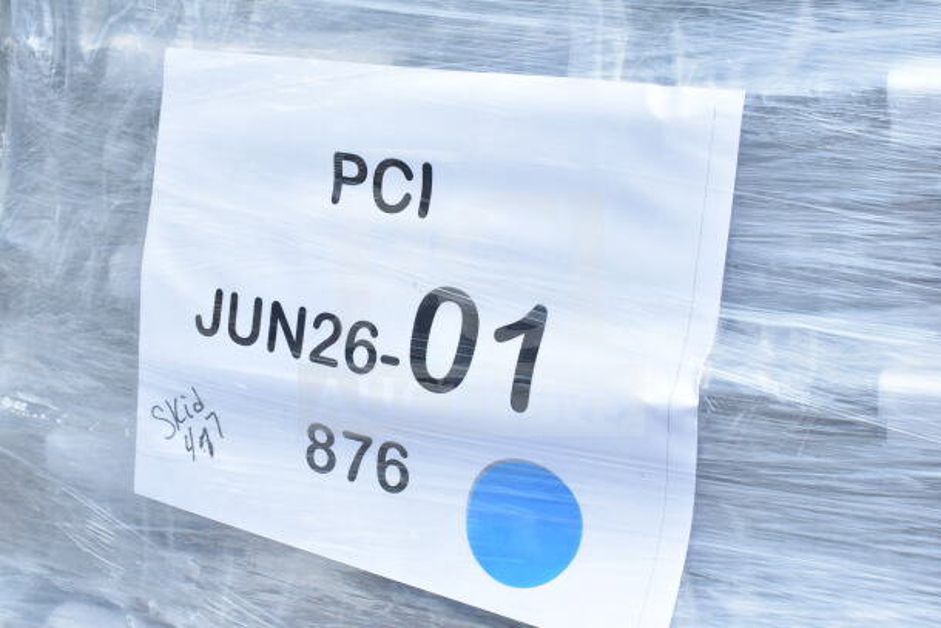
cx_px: 470
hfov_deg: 45.0
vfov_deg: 30.9
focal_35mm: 44
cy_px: 314
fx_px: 1137
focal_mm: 29
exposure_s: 1/640
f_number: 13
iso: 1600
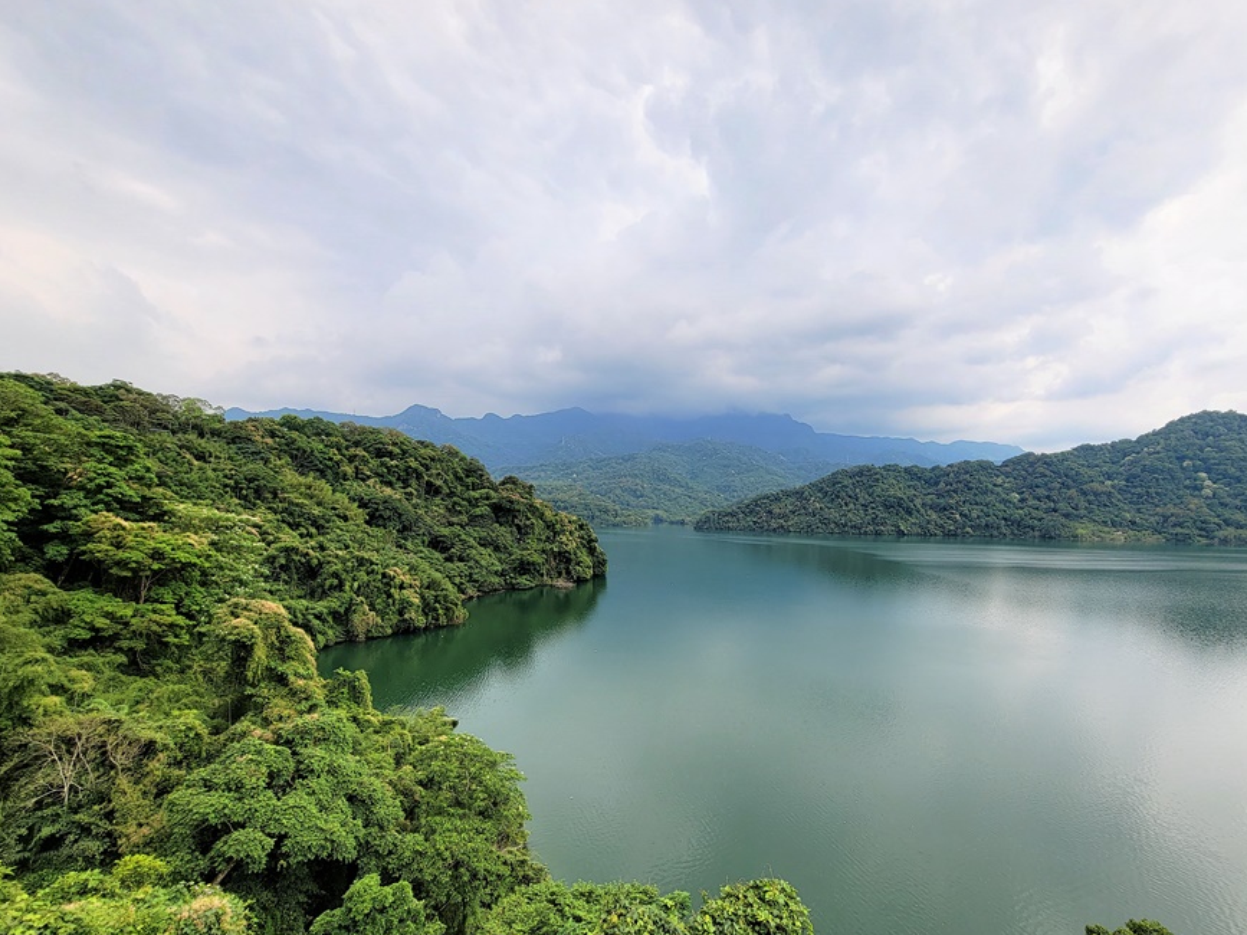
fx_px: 540
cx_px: 672
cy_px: 502
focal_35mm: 15
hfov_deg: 98.0
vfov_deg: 81.6
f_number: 2.2
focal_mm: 2.2
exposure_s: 1/461
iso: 50
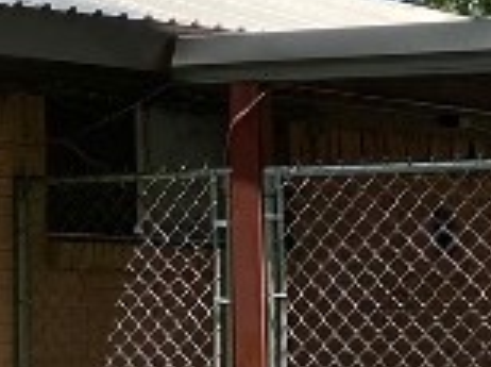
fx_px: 2450
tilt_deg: +4.8
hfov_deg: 9.5
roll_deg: -1.5
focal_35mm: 173
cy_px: 147
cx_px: -880
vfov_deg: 8.6
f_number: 1.8
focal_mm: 4.25
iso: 32
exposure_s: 1/1193
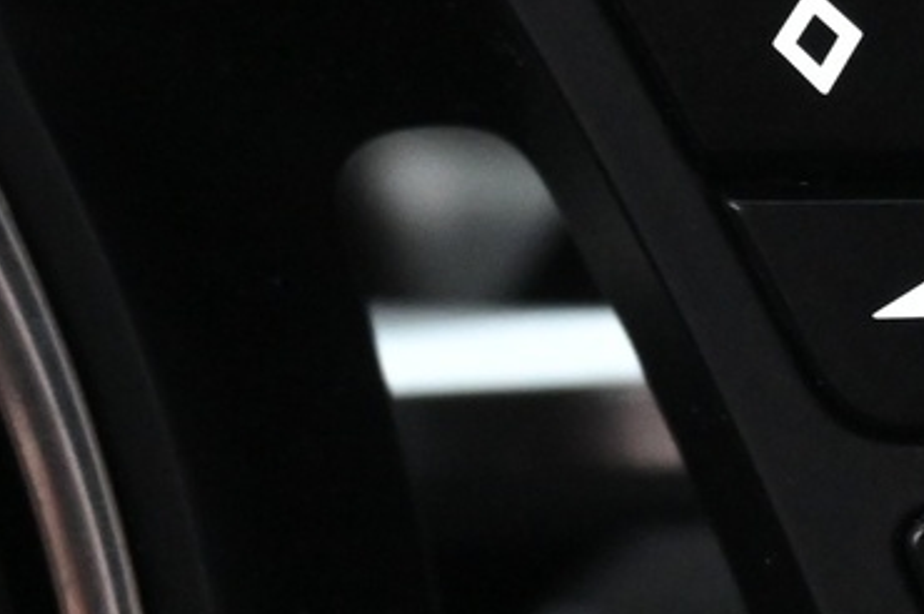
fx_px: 3877
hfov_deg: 13.4
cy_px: 499
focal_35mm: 151
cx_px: 864
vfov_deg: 9.0
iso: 3600
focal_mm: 23
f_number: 4.2
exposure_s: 1/40
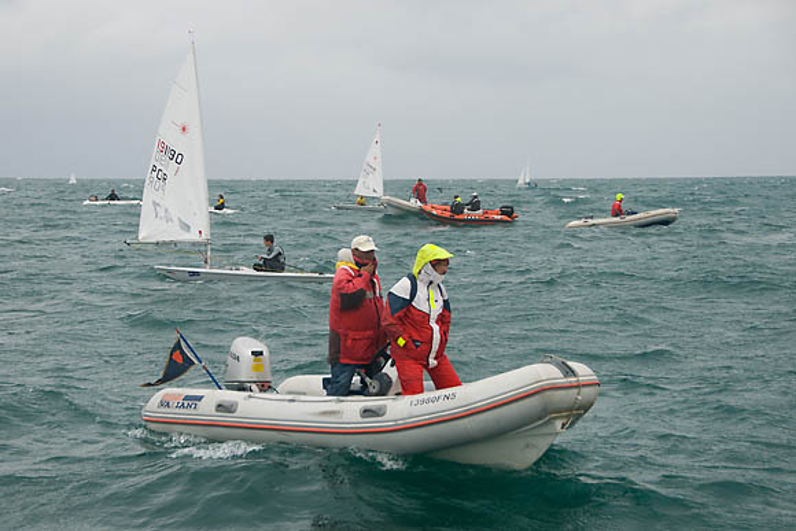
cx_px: 398
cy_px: 266
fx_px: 1990
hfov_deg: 22.6
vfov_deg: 15.2
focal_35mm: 90
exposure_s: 1/1000
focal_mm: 60
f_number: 6.3
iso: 200
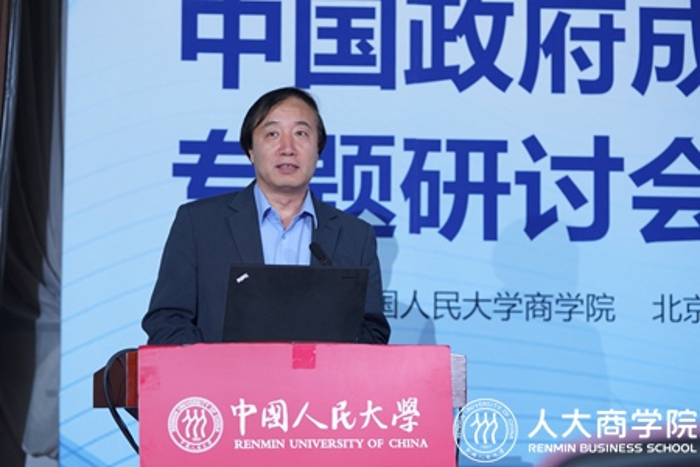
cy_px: 234
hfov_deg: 19.8
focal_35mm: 103
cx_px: 350
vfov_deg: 13.3
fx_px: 2003
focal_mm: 103
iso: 1250
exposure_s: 1/200
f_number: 3.5
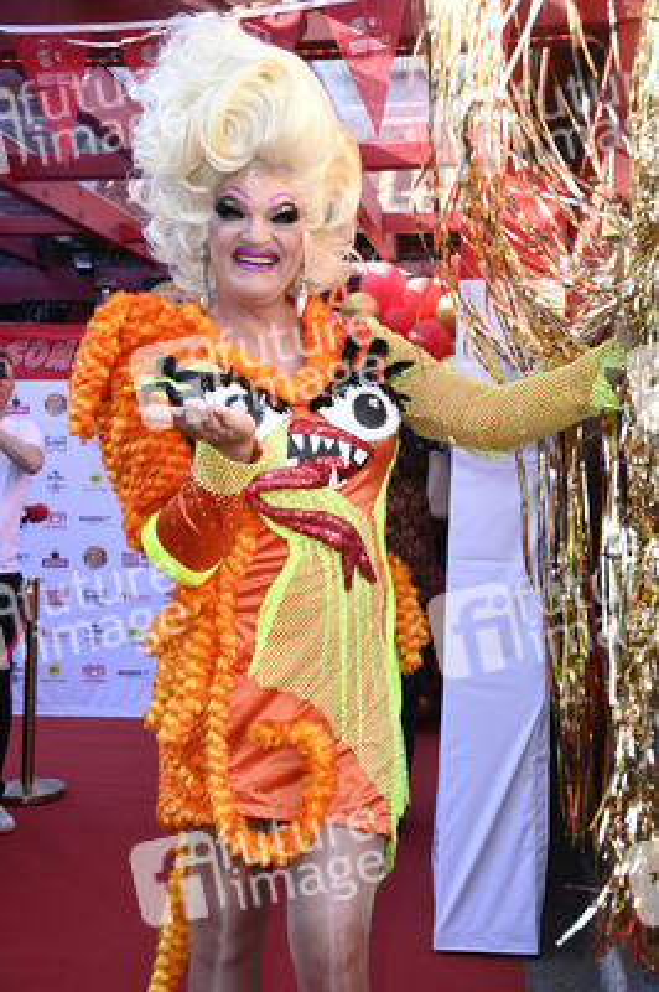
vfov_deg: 44.5
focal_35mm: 44
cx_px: 330
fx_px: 1210
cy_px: 496
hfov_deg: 30.5
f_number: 5.6
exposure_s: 1/250
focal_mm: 44
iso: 640
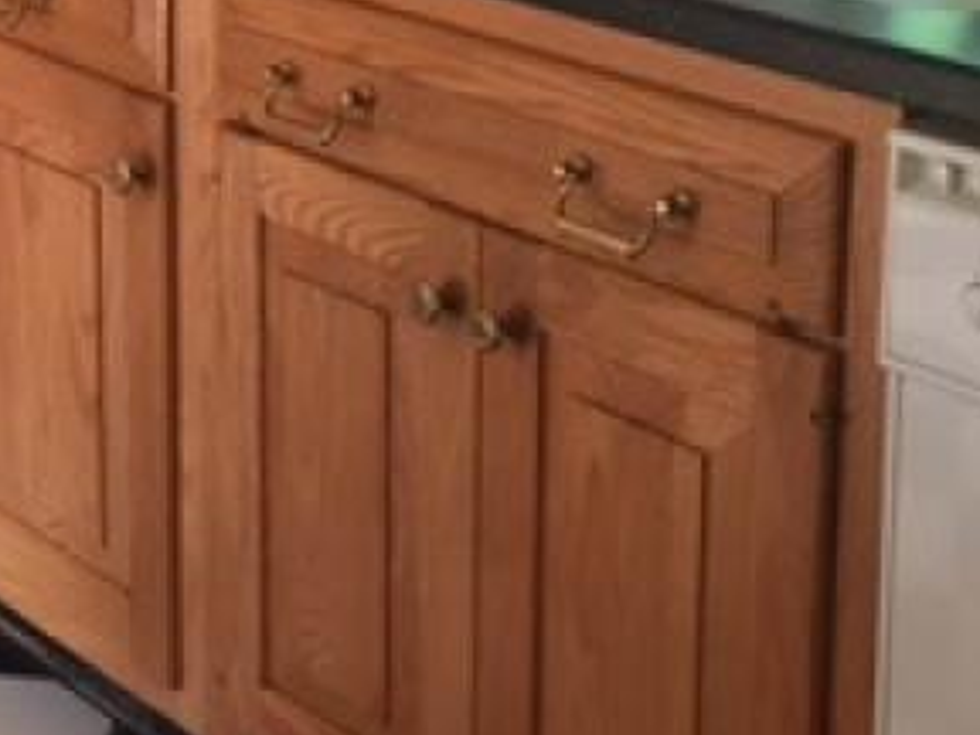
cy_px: 92
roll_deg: +0.0
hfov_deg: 18.1
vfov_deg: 14.2
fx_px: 2916
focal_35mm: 103
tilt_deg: -15.1
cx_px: -197
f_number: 2.2
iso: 80
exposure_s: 1/30
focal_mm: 4.15
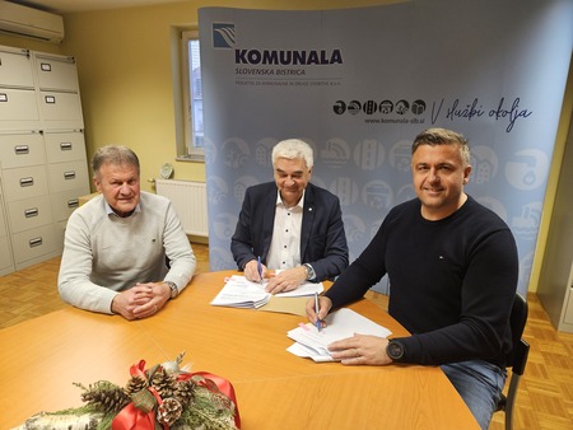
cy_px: 215
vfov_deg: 58.9
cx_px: 286
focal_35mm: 23
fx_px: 381
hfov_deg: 73.9
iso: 80
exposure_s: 1/100
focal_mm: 5.4
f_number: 1.8
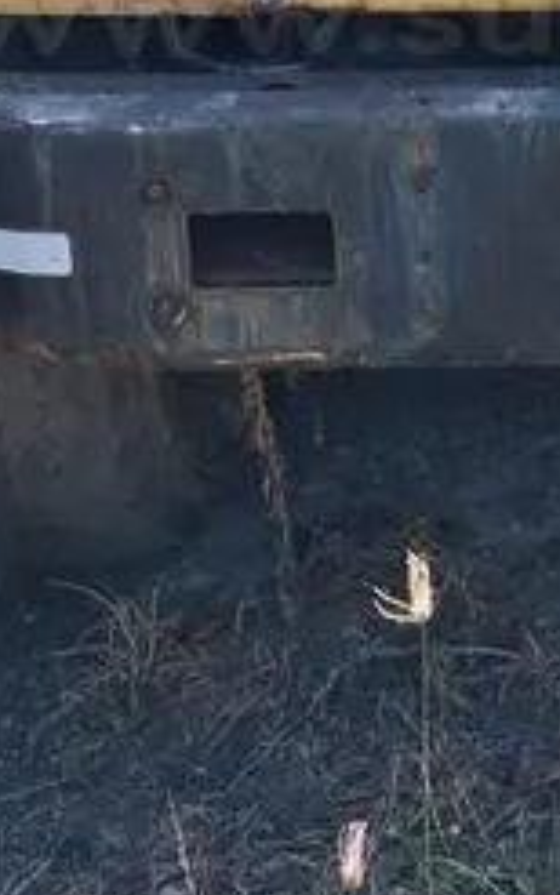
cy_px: -273
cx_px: 778
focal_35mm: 93
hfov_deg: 13.4
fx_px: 2268
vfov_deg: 20.4
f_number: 1.8
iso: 25
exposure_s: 1/340
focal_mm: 4
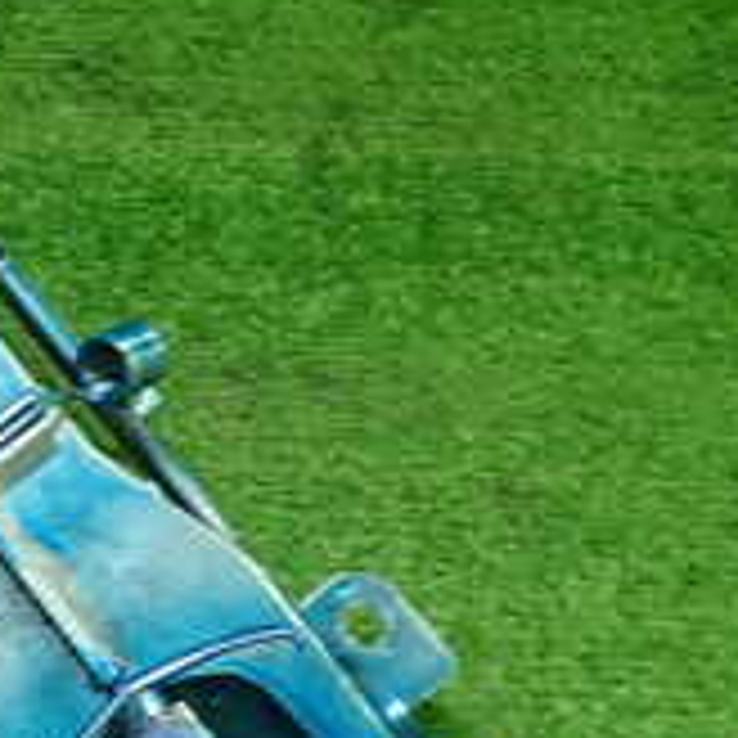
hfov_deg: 19.6
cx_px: -230
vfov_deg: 21.1
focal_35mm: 81
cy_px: 122
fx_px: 1954
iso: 160
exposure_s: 1/60
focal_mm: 4.5
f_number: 2
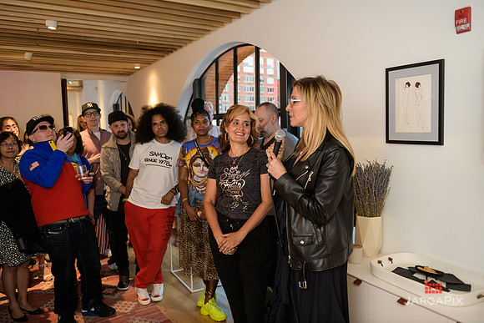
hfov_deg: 63.6
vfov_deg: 45.0
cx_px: 242
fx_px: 390
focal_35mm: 29
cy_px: 162
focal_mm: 29
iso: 800
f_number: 3.2
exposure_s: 1/125
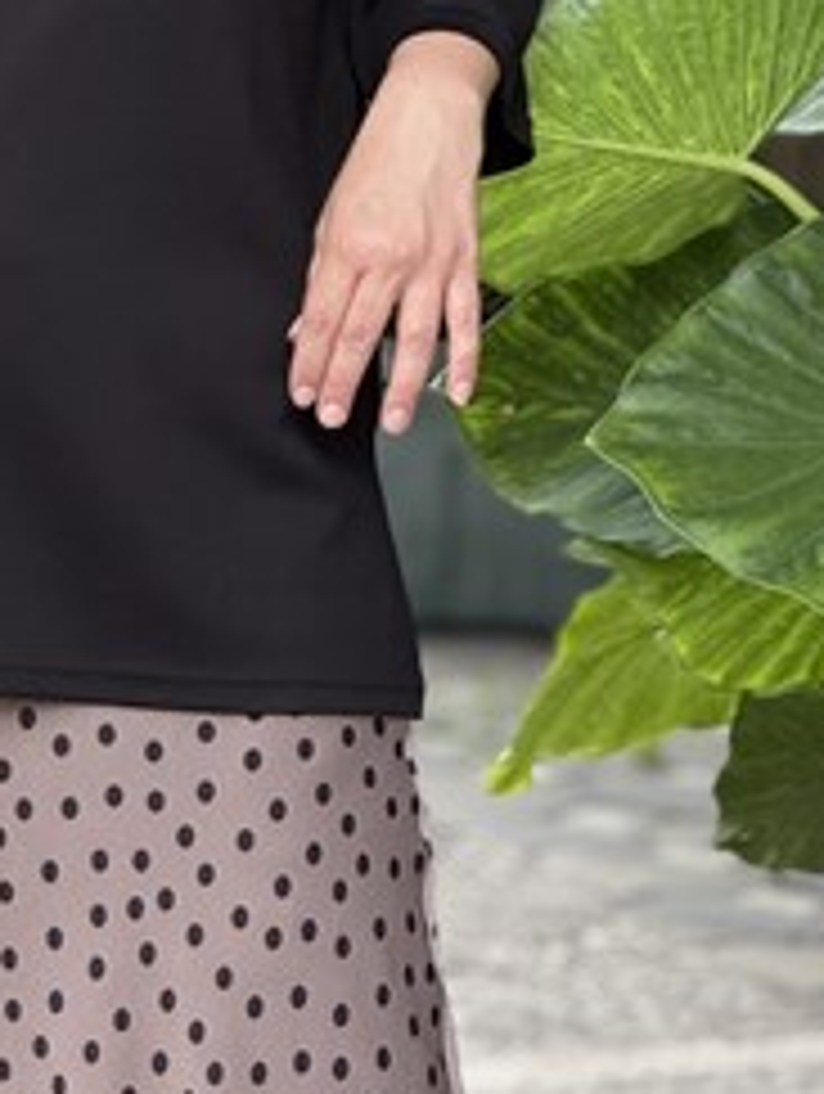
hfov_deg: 5.7
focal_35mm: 263
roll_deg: +0.4
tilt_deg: -5.1
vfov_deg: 7.5
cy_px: -34
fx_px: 8325
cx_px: 63
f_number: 2.8
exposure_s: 1/100
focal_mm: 15.66
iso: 250
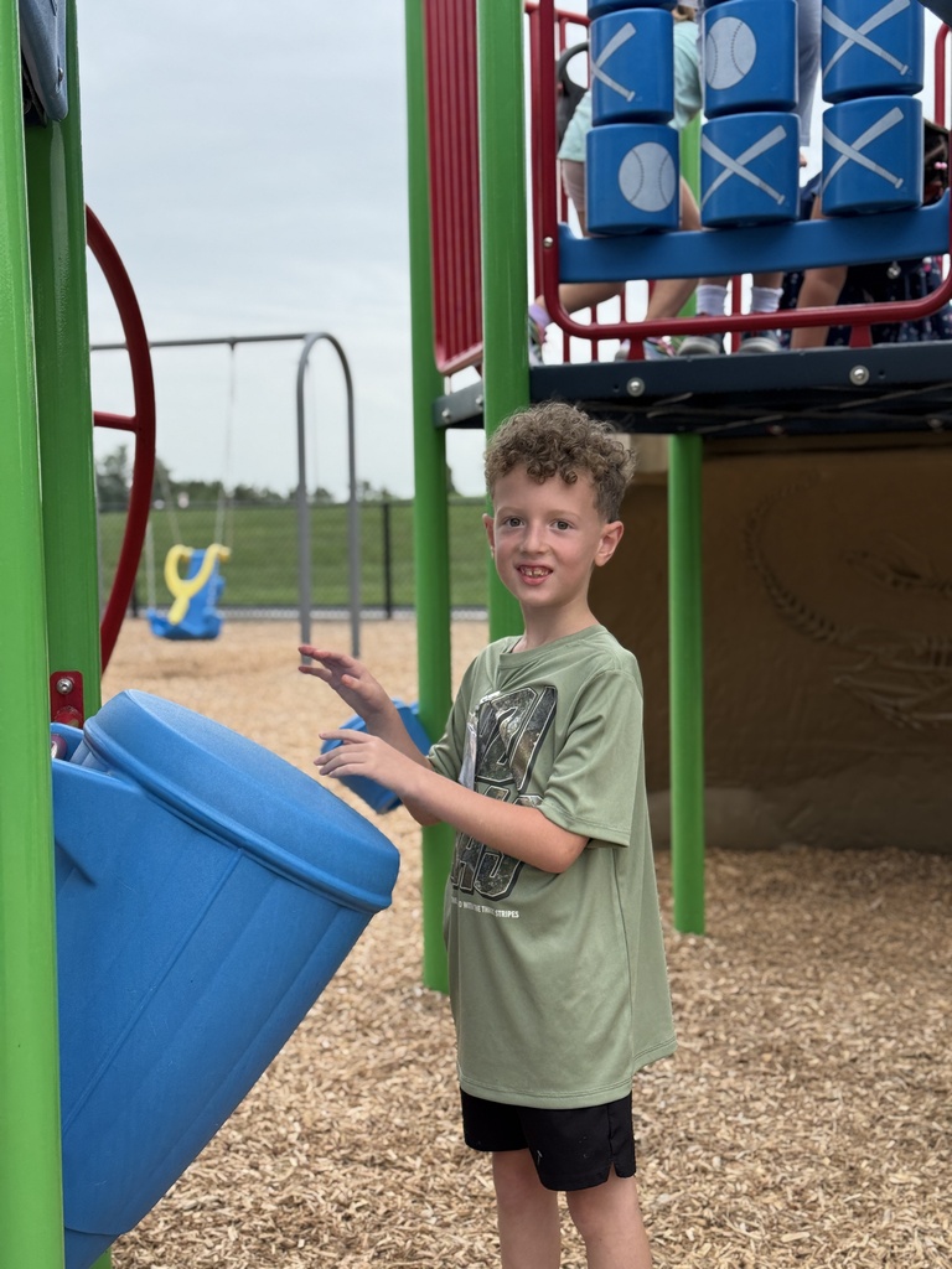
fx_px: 1760
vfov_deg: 39.7
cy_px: 634
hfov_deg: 30.3
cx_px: 476
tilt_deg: -3.6
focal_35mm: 48
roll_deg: +1.9
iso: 64
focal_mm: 6.76
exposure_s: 1/1524
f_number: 1.78
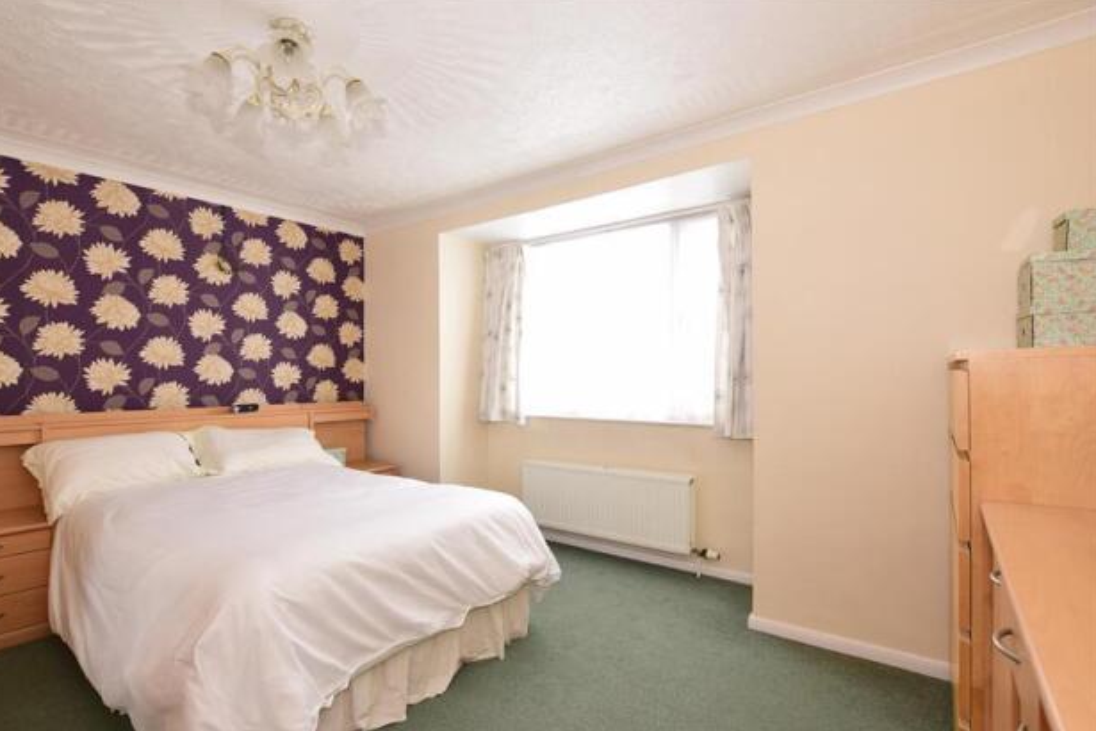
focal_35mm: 16
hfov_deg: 96.6
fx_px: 487
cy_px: 381
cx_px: 517
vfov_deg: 73.7
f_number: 5.6
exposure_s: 1/20
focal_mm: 10
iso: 400
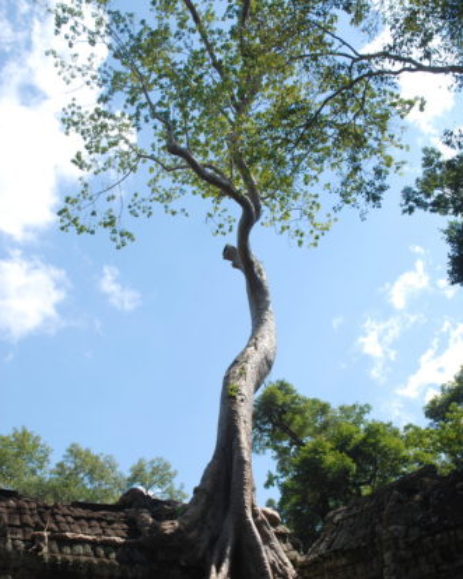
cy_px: 316
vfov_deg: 43.3
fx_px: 729
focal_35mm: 43
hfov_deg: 35.2
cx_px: 232
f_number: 8
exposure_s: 1/250
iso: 100
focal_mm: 25
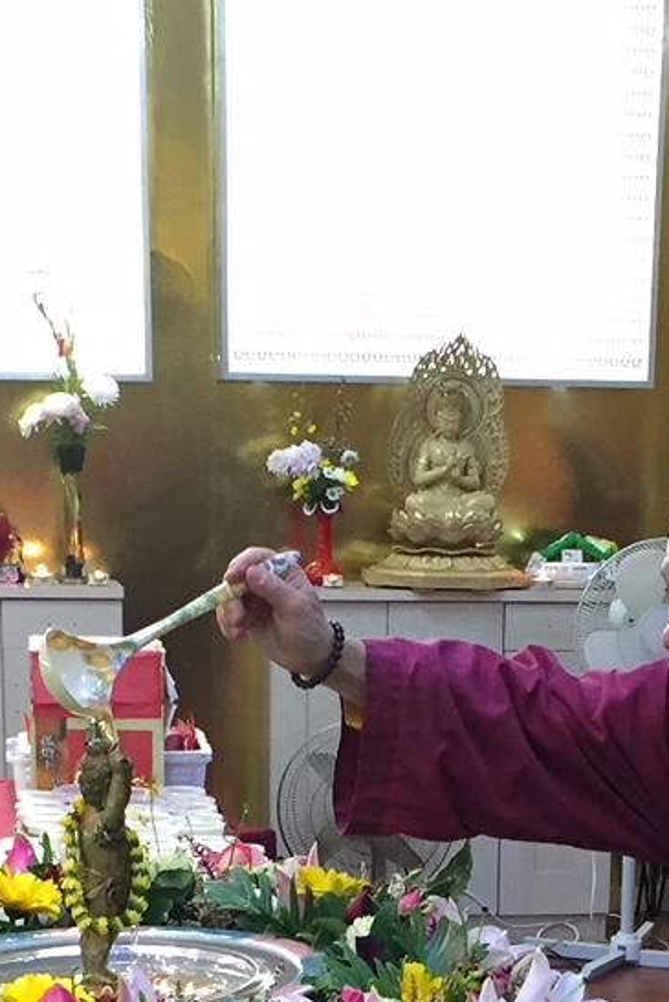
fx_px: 2507
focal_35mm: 90
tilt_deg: -14.6
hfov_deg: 15.2
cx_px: 460
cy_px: 1048
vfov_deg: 21.6
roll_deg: -2.6
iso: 160
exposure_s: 1/33
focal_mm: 4.15
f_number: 2.2
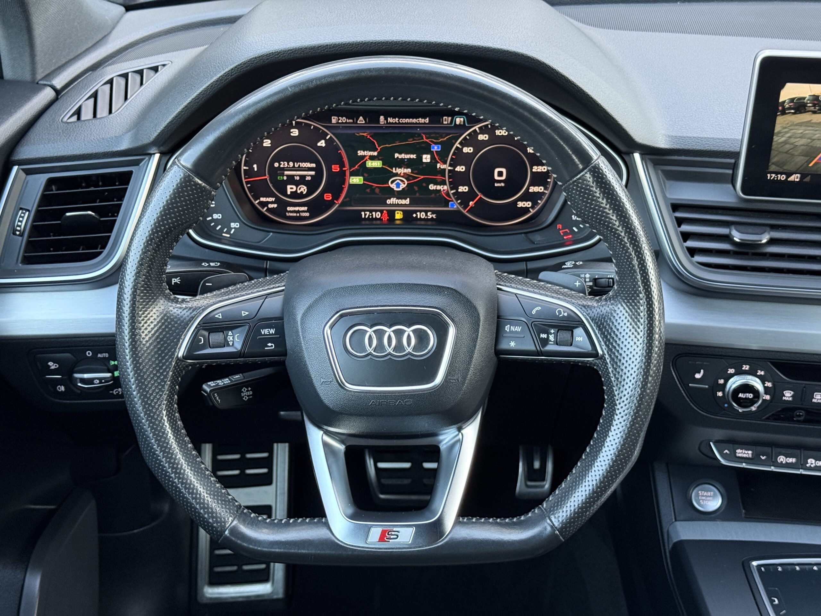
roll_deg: +0.0
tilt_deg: -27.2
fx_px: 1138
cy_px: 308
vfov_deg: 30.3
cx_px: 410
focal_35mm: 48
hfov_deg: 39.7
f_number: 1.78
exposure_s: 1/42
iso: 250
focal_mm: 6.76
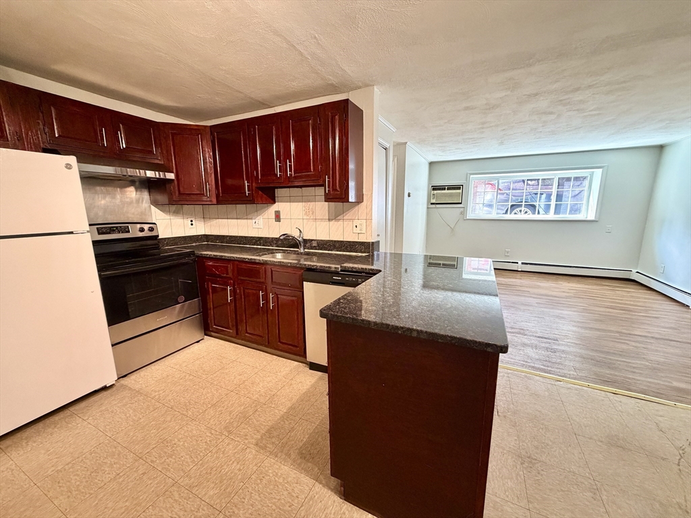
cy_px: 259
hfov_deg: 102.1
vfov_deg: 85.7
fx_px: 279
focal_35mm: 14
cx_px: 346
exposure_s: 1/120
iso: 320
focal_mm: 2.22
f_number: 2.2
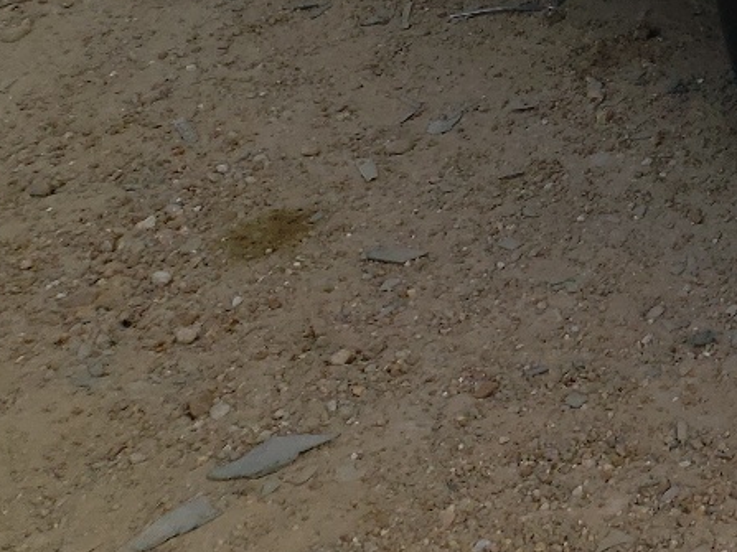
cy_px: -295
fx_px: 1980
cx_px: 1113
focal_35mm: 93
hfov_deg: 18.6
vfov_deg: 14.7
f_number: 1.5
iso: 50
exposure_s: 1/5000
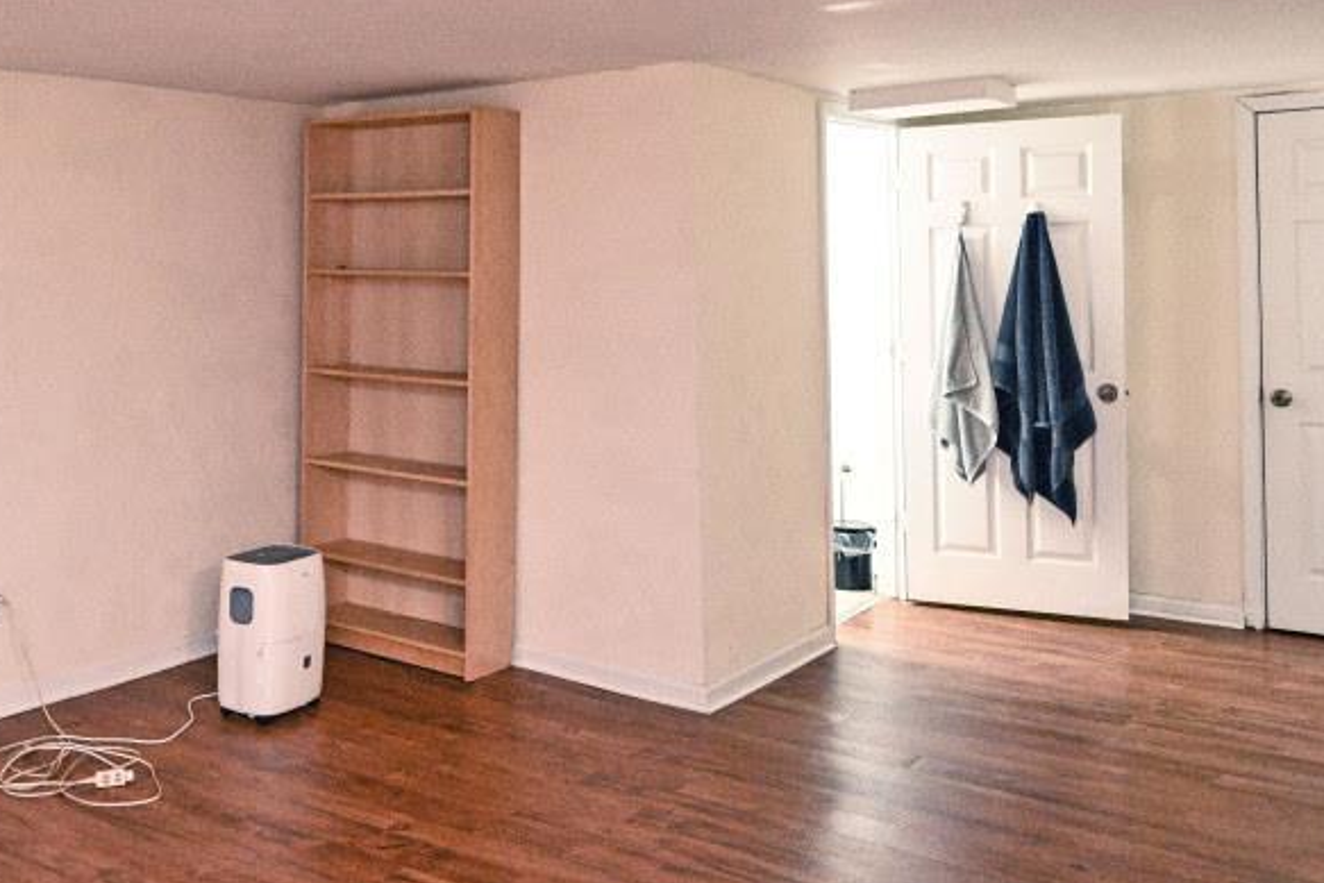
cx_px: 288
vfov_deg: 36.4
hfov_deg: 50.3
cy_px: 275
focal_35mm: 36
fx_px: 1324
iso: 4500
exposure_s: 1/60
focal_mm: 14
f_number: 4
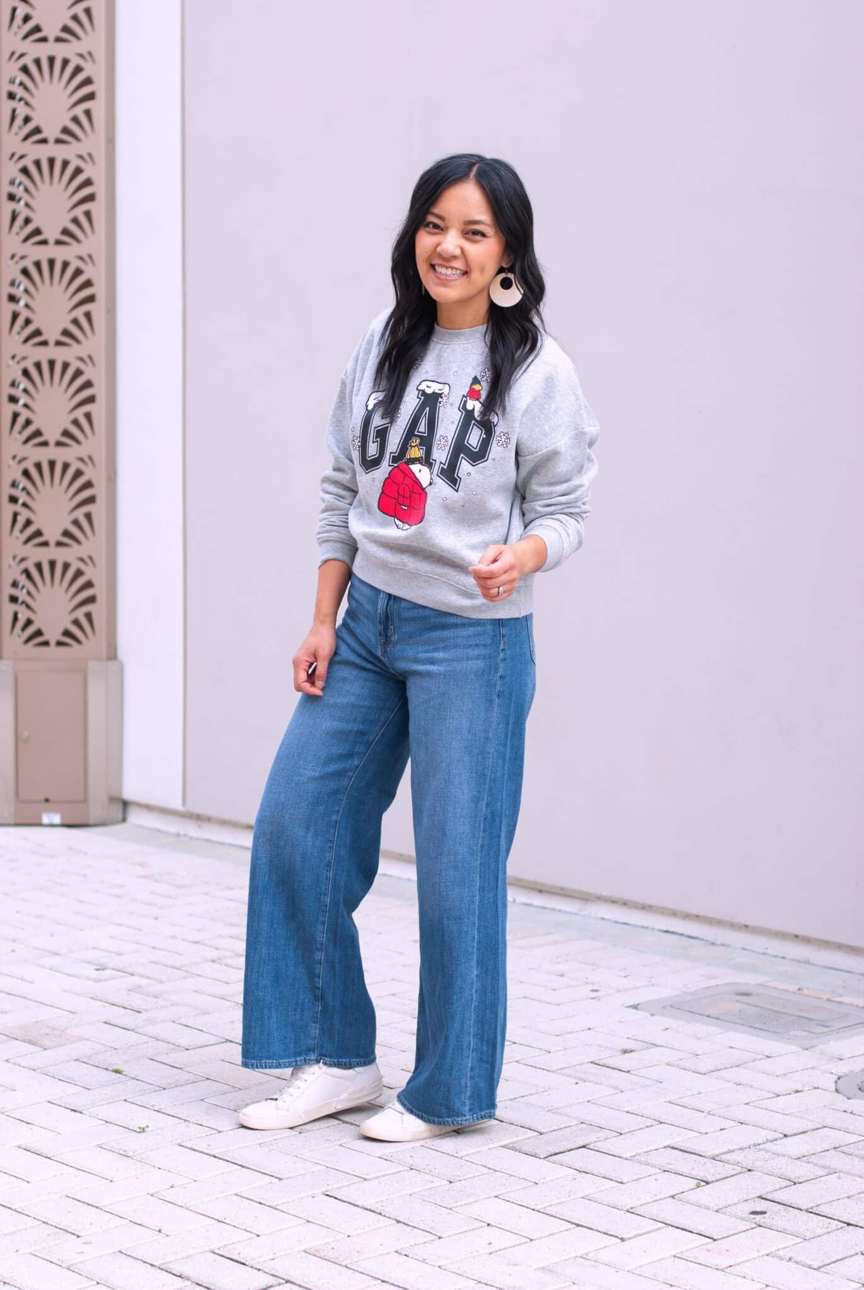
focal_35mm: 75
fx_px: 2692
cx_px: 432
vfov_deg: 27.0
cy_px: 645
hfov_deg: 18.2
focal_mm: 50
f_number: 2.8
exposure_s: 1/320
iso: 100
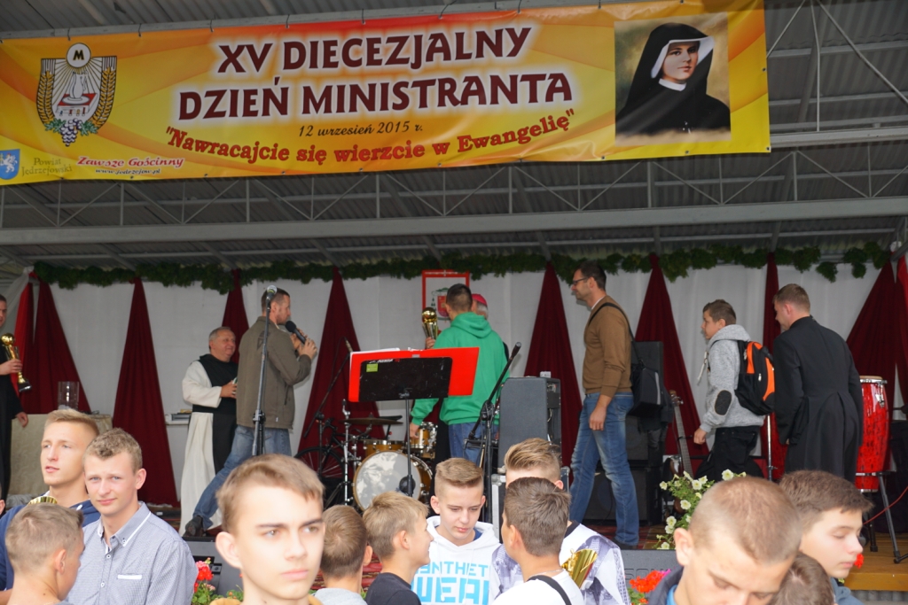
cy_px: 302
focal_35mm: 45
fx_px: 1135
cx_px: 454
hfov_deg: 43.6
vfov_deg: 29.9
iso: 160
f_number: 4.5
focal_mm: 30
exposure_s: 1/160
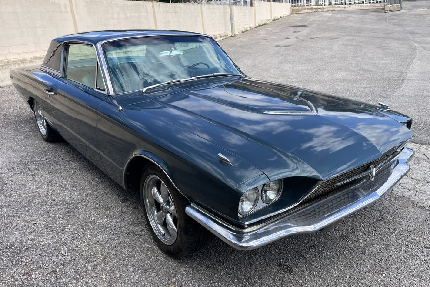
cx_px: 209
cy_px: 145
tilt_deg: -18.5
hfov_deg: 65.5
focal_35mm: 28
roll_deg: +7.1
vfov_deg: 46.4
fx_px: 334
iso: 32
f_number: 1.6
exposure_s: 1/1416
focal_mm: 4.2
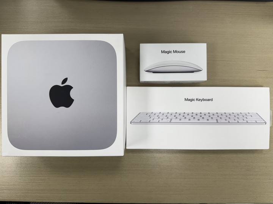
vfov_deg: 56.8
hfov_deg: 71.6
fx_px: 189
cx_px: 136
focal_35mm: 24
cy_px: 102
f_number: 1.78
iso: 50
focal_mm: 6.76
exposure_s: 1/142
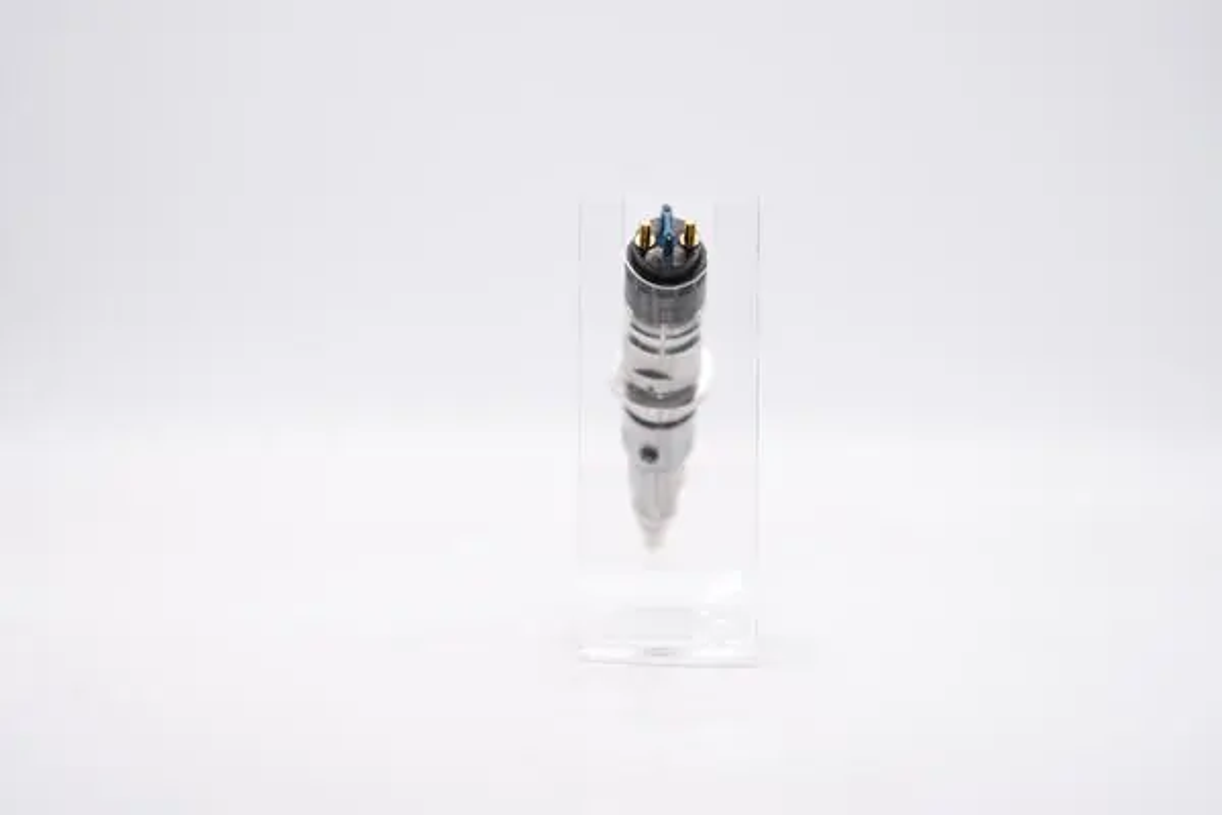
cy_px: 408
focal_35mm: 135
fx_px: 4582
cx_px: 611
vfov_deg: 10.2
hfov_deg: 15.2
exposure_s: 1/200
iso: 100
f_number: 3
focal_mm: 90
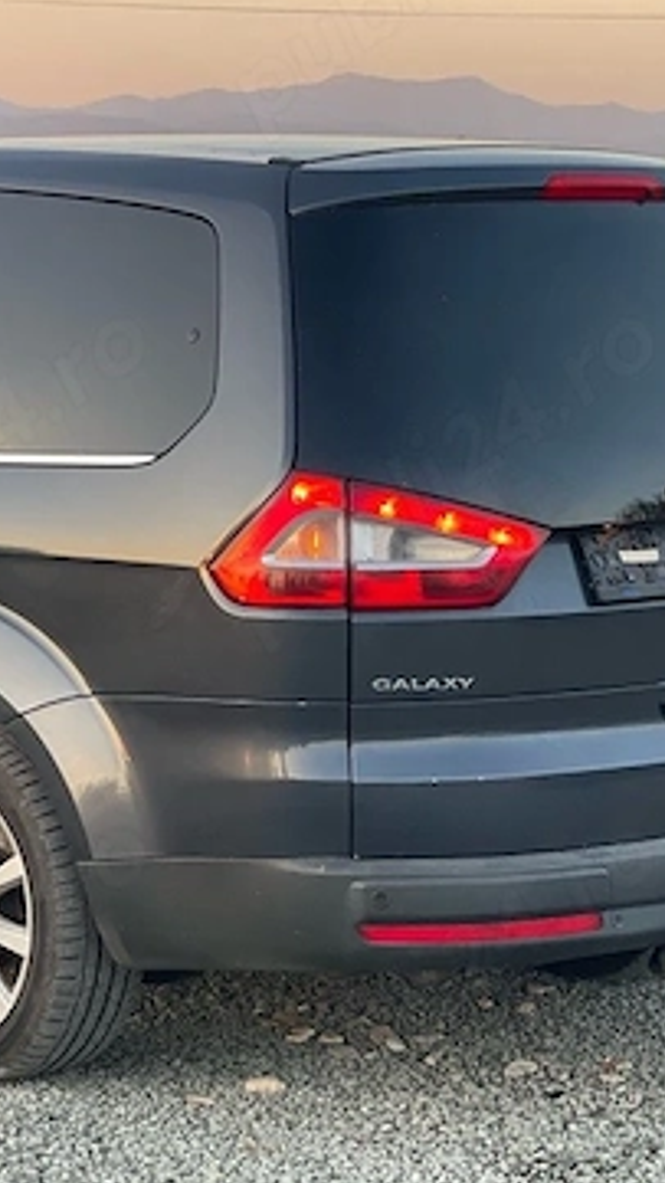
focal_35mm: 116
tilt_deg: -4.1
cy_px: 488
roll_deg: -2.0
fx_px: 3637
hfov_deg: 10.4
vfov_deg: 18.5
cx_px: 66
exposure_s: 1/121
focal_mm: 7.5
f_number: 2.2
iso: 160
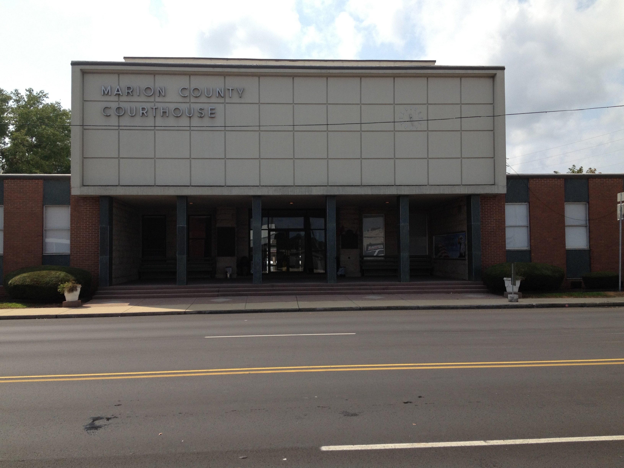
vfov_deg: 40.7
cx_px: 312
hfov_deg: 52.6
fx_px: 631
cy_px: 234
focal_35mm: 35
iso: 64
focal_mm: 4.28
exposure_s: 1/1783
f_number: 2.4
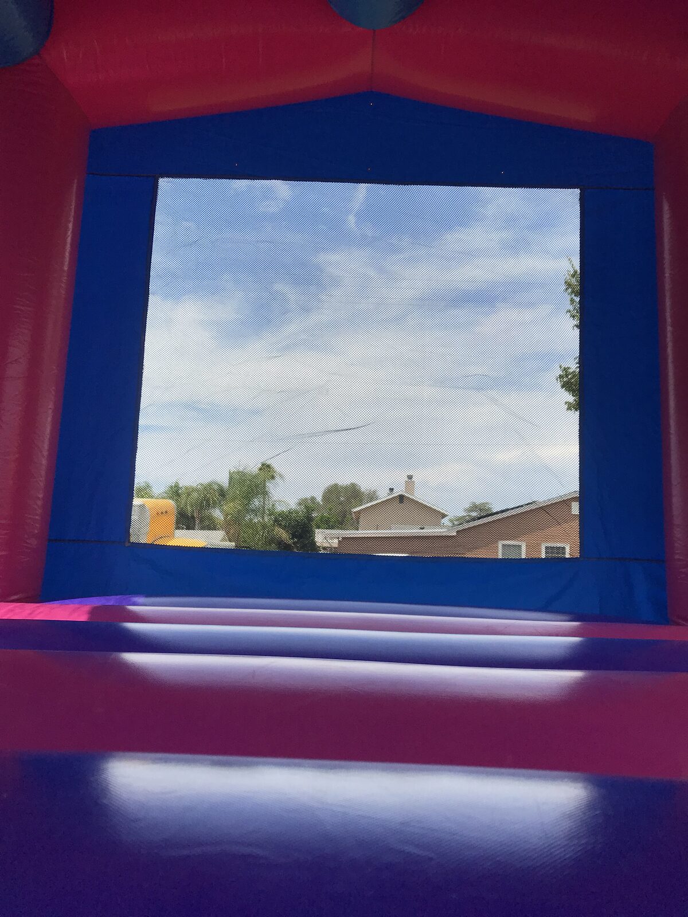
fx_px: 742
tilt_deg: +8.7
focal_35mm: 28
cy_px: 458
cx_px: 344
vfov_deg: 63.4
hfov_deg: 49.7
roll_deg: -2.4
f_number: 1.8
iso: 20
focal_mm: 3.99
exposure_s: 1/2083
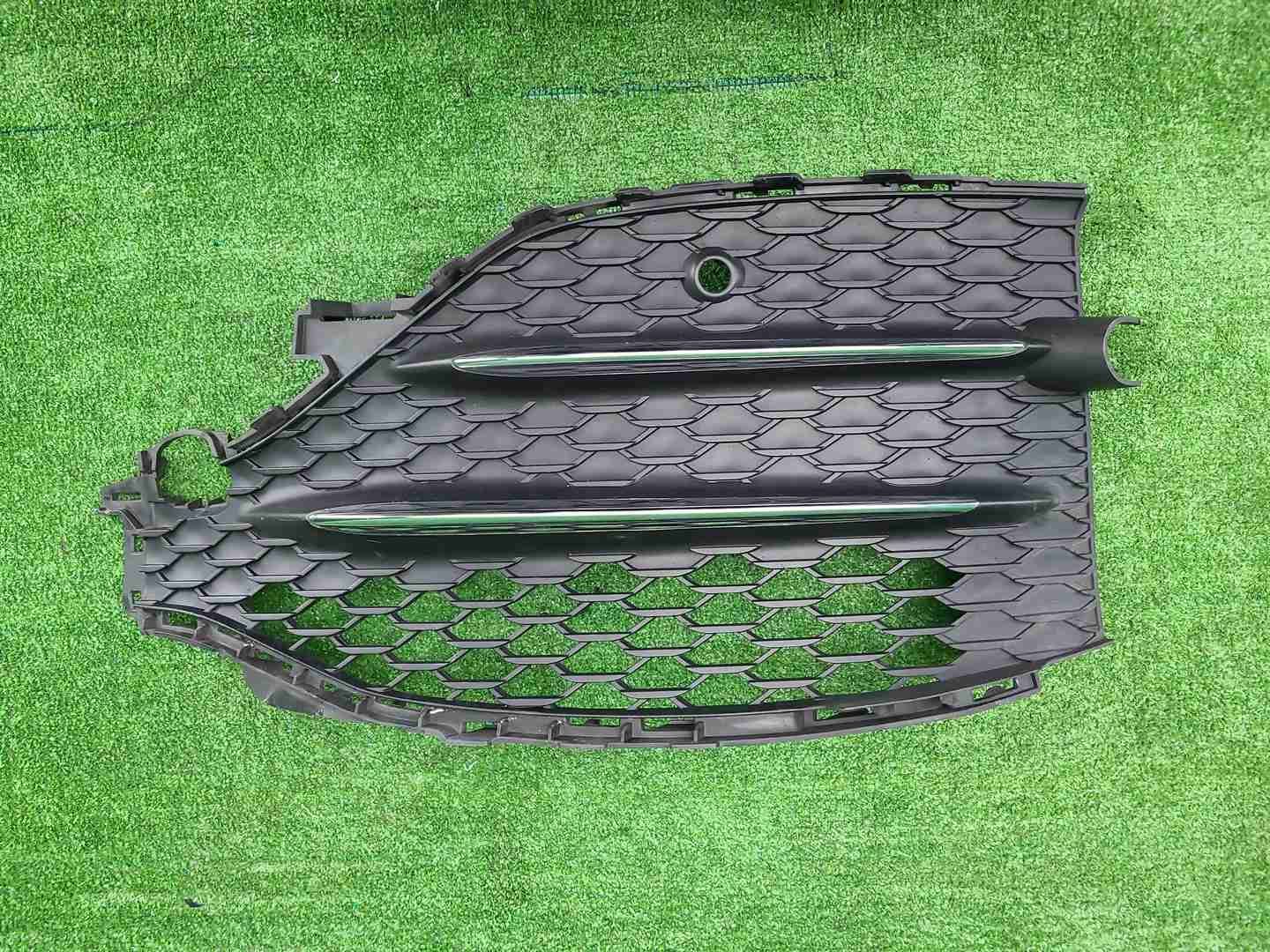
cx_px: 635
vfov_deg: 53.1
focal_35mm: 26
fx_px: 954
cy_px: 476
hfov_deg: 67.3
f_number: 1.8
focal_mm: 5.4
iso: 310
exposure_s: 1/50
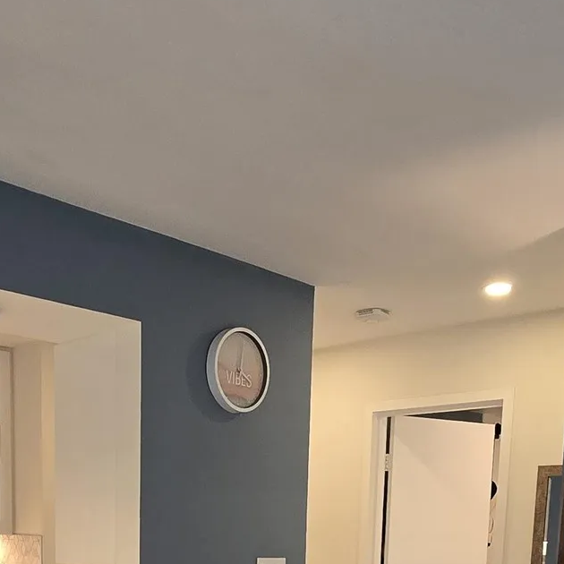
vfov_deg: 33.8
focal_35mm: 42
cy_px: 645
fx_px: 774
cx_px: 200
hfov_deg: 39.7
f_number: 2.2
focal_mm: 2.2
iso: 200
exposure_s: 1/60
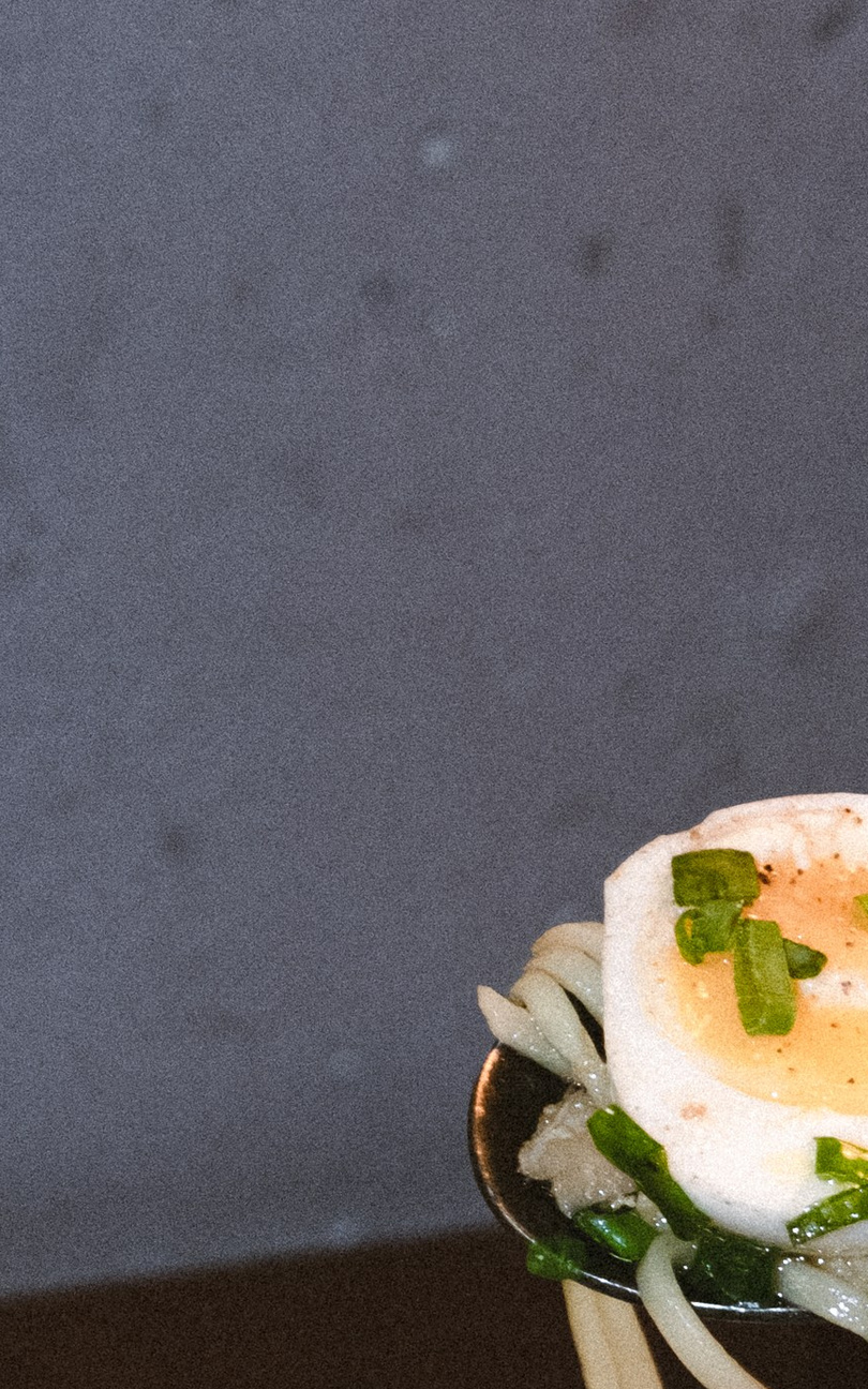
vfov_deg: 14.1
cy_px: 1525
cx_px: 1173
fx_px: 5488
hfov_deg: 8.9
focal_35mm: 145
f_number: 4.9
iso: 4000
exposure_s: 1/40
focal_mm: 32.3
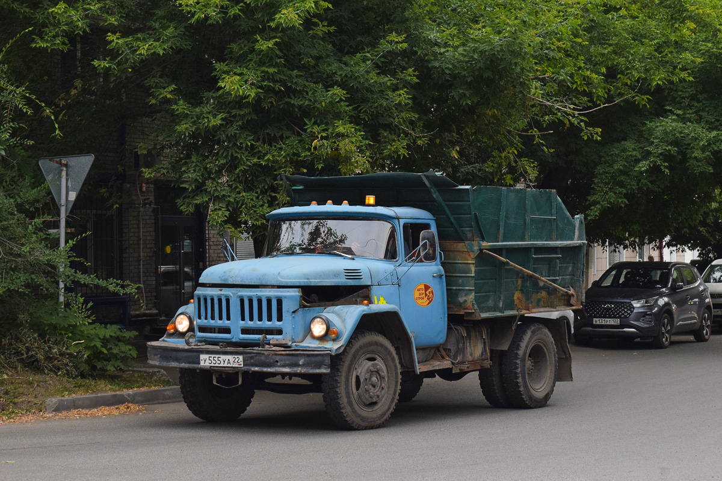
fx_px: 1263
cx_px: 361
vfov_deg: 21.6
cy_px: 240
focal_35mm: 63
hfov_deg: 31.9
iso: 800
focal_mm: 42
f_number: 6.3
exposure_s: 1/800
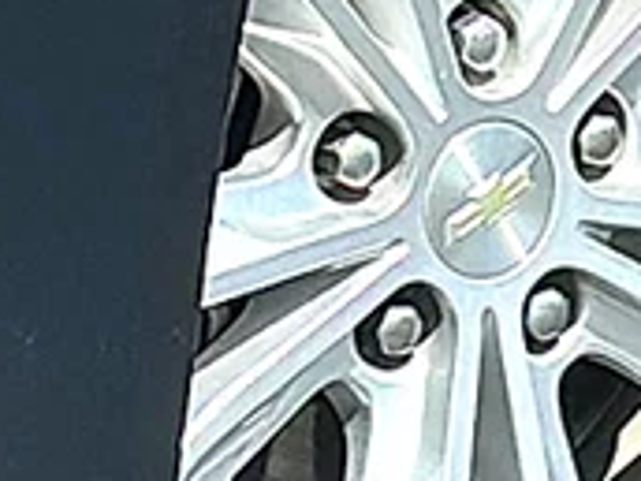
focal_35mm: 407
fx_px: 7537
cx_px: 1103
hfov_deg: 4.8
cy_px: 132
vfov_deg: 3.7
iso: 80
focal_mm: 6.86
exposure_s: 1/2907
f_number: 1.78
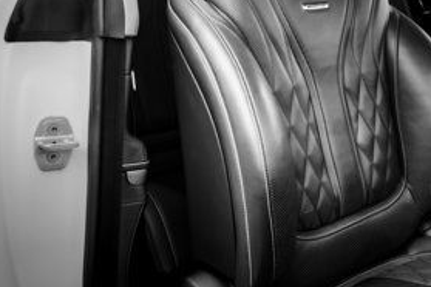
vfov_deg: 24.2
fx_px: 658
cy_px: 50
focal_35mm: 55
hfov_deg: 32.4
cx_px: 460
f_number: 3.5
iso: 640
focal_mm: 24
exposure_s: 1/200
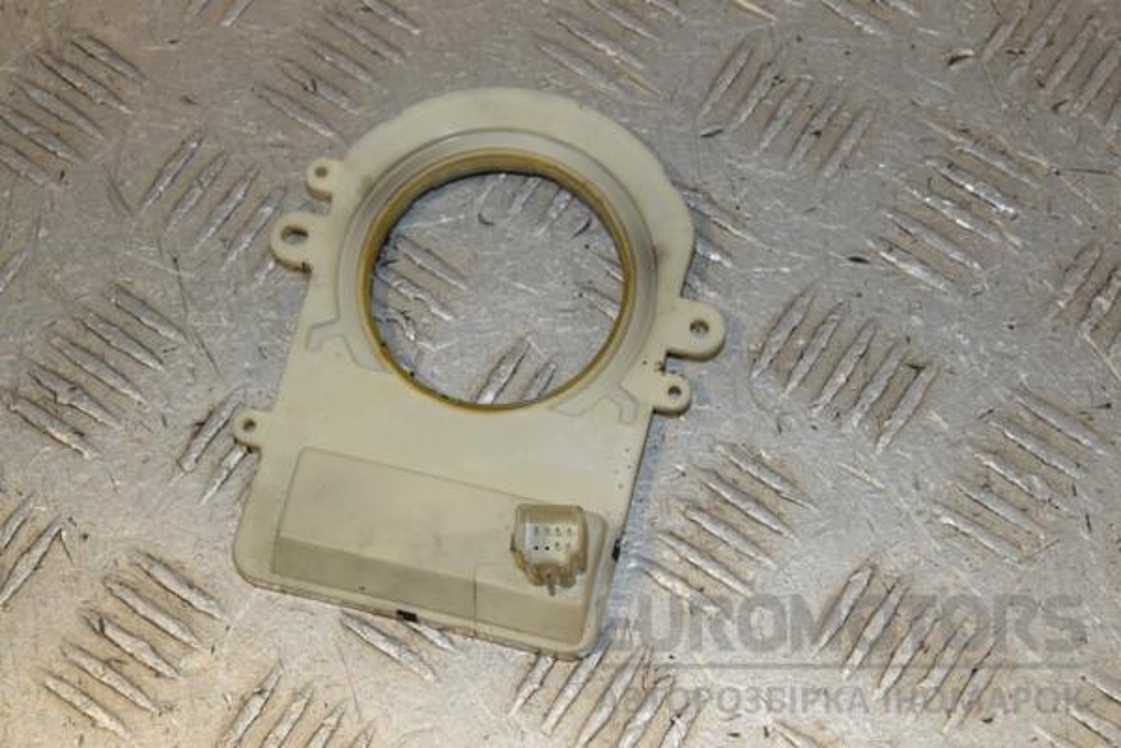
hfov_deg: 26.0
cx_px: 560
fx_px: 2429
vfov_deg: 17.5
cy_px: 374
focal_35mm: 78
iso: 800
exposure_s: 1/200
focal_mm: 52
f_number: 9
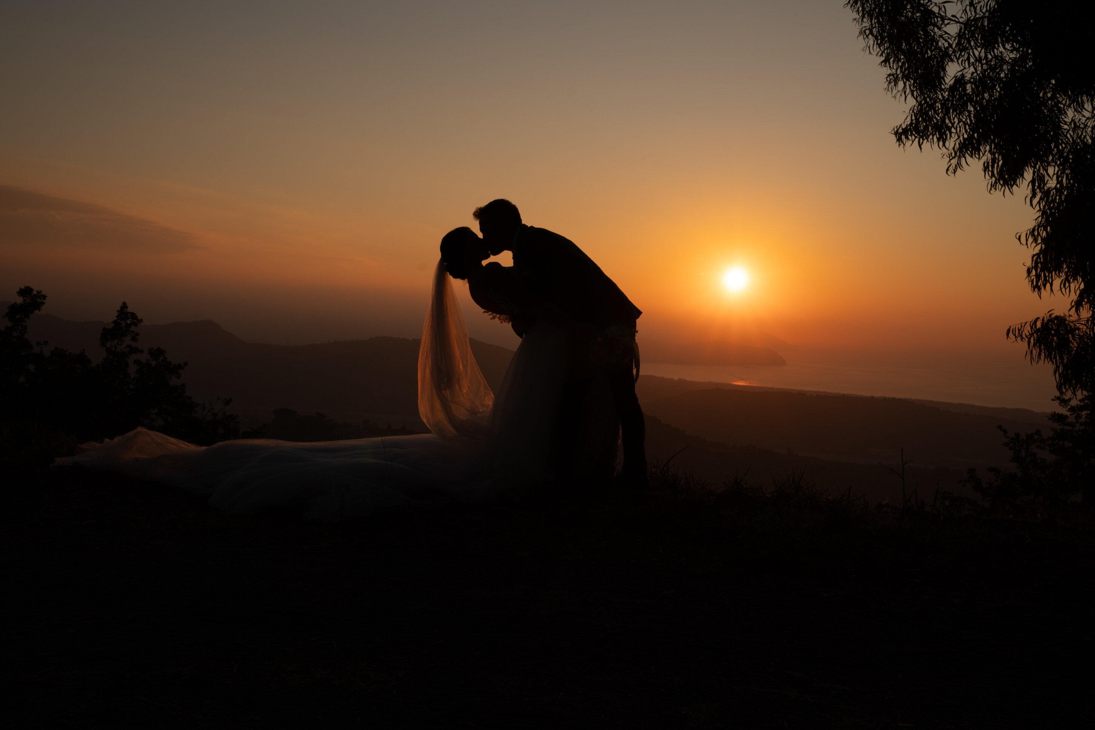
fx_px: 1186
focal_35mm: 39
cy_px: 365
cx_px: 548
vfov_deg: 34.2
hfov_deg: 49.6
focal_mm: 39
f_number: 11
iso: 125
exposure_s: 1/200
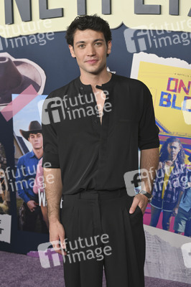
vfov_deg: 31.0
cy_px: 144
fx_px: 518
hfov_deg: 20.9
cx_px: 96
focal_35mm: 65
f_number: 5.6
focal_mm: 65
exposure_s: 1/250
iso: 1250
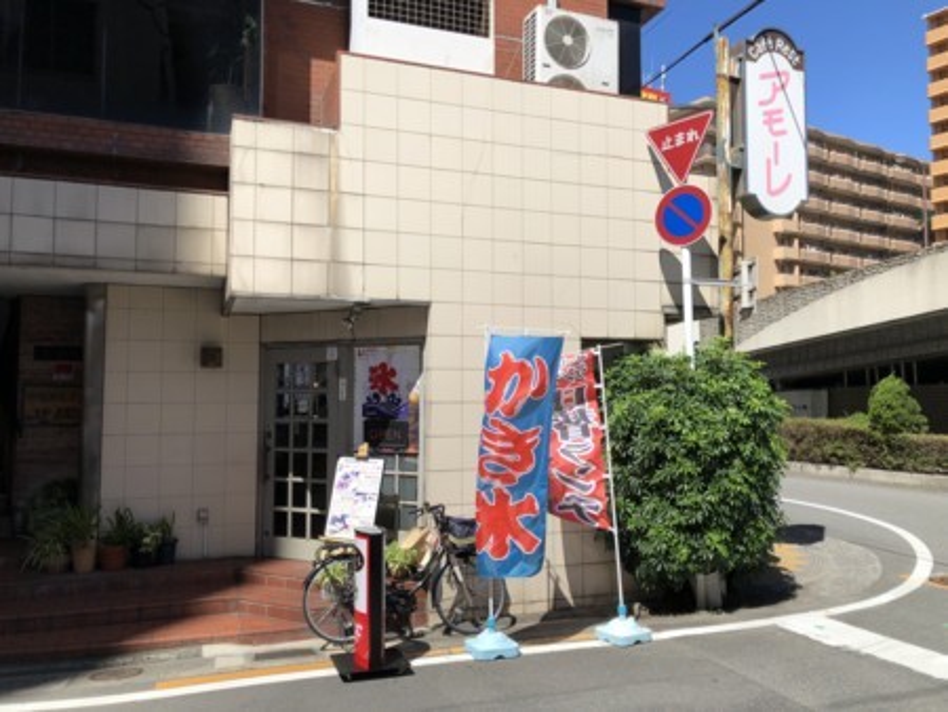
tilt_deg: +3.2
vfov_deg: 49.8
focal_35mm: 28
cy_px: 356
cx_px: 474
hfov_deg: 63.4
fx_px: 767
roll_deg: +0.4
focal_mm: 4
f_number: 1.8
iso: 20
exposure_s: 1/2433
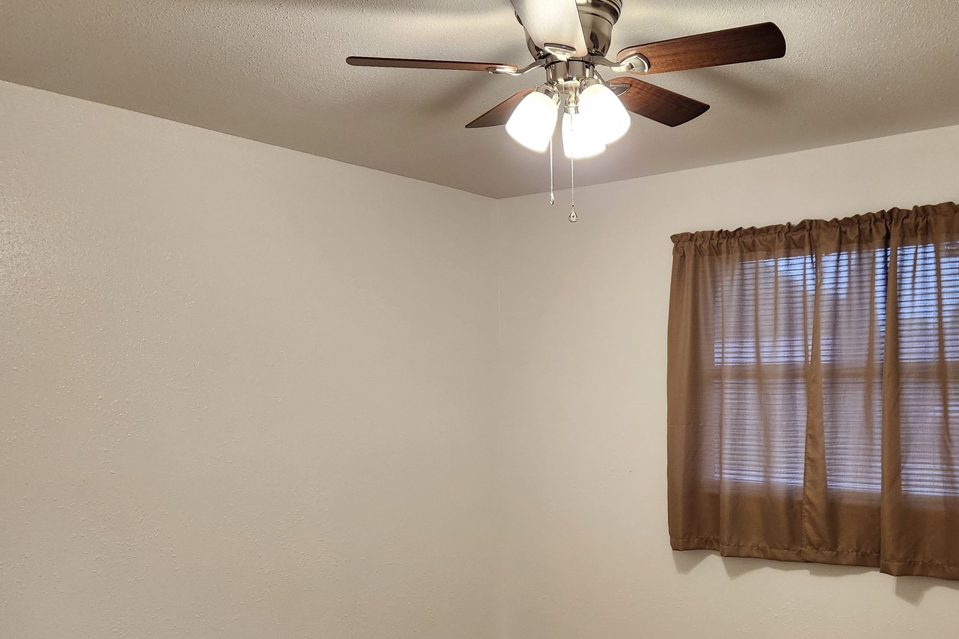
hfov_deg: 56.4
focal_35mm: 33
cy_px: 422
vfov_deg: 39.5
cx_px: 612
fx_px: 879
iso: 250
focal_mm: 5.4
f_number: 1.8
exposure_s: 1/120
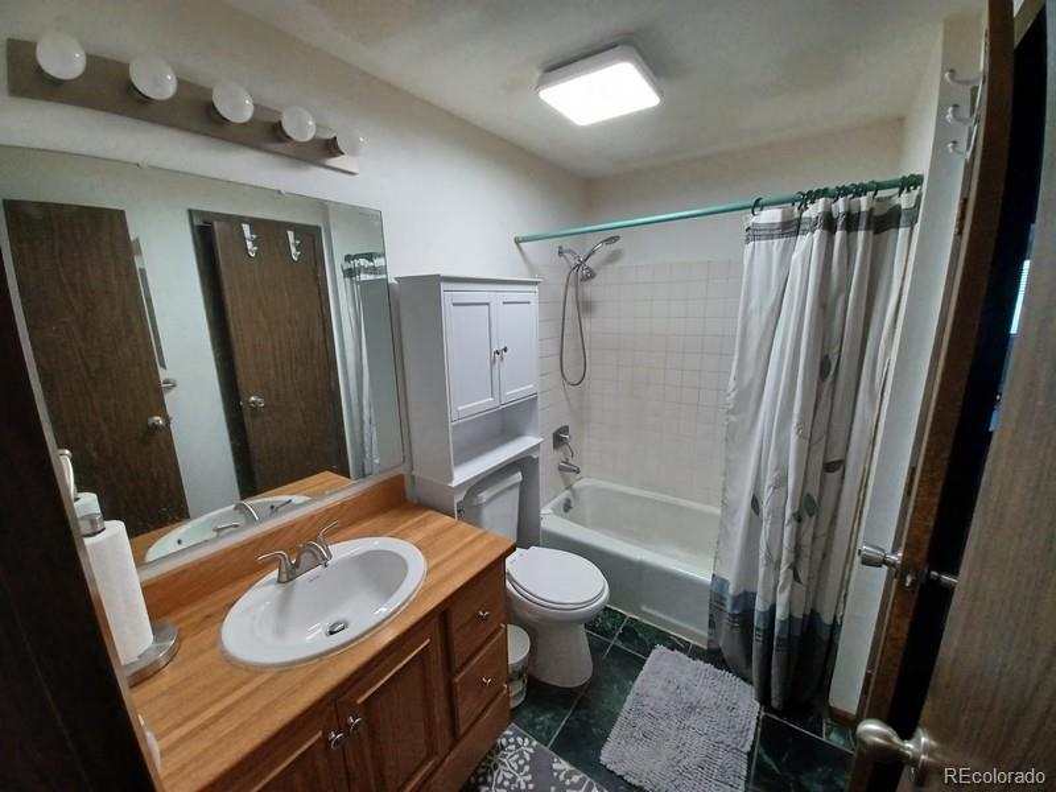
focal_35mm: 13
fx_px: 397
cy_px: 396
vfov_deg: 89.9
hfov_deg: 106.2
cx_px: 528
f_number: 2.2
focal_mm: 1.42
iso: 160
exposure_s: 1/60
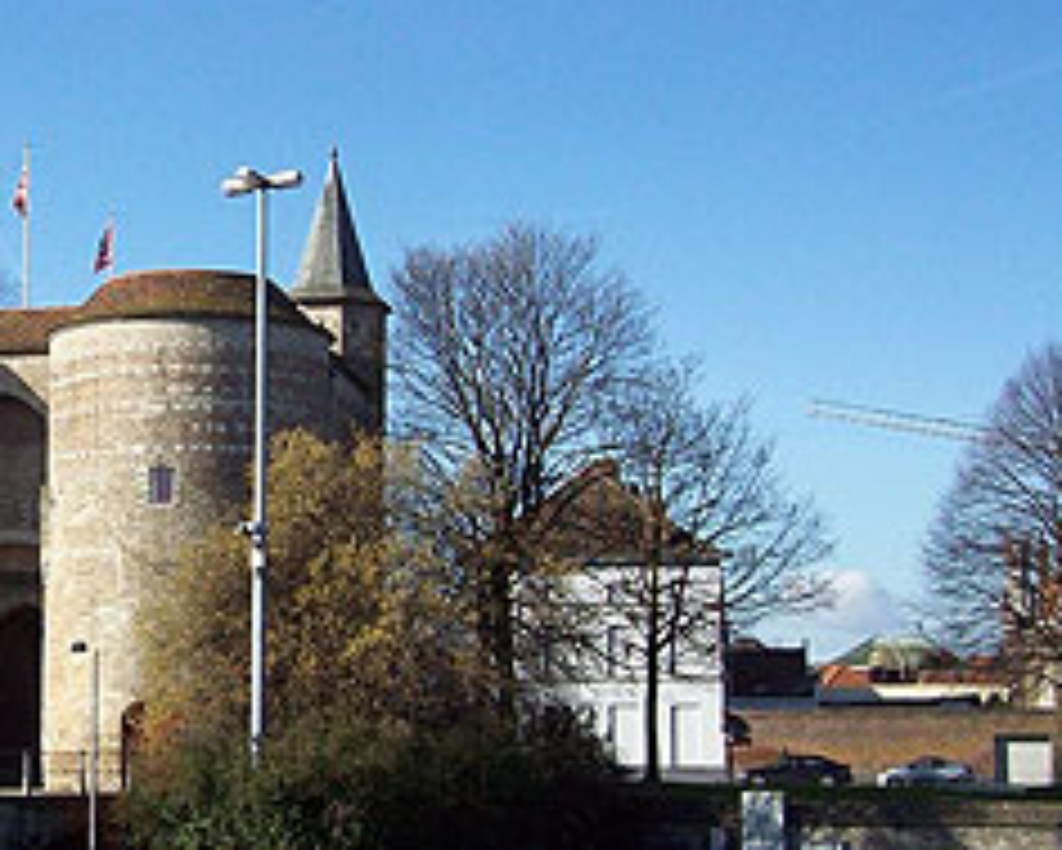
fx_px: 2107
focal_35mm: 67
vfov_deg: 22.8
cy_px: 382
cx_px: 63
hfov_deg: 27.1
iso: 80
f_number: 4.8
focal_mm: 6
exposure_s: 1/460
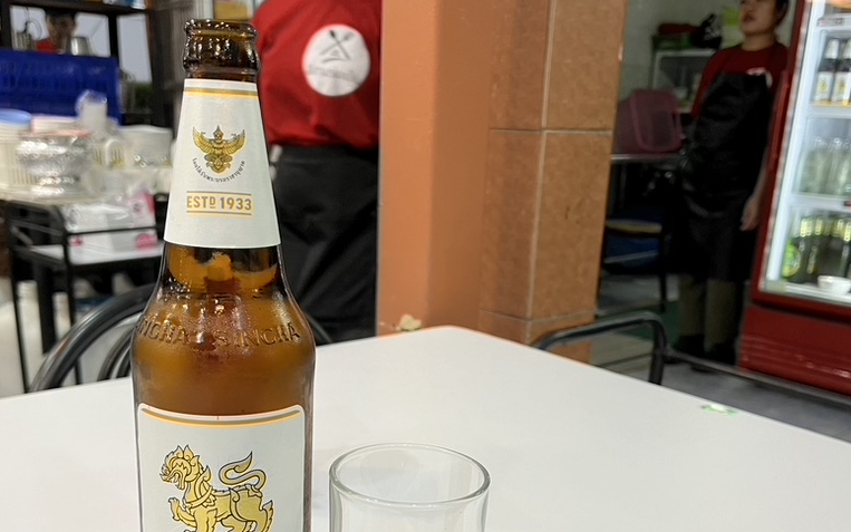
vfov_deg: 33.8
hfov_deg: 52.7
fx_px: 858
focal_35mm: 37
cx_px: 397
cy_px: 394
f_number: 1.6
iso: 64
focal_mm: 5.1
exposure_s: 1/50
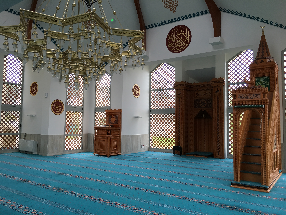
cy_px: 108
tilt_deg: +4.3
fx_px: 240
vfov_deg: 48.2
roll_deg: -0.5
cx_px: 143
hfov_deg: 61.7
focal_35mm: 29
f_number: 2.2
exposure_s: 1/33
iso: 25
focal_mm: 4.15
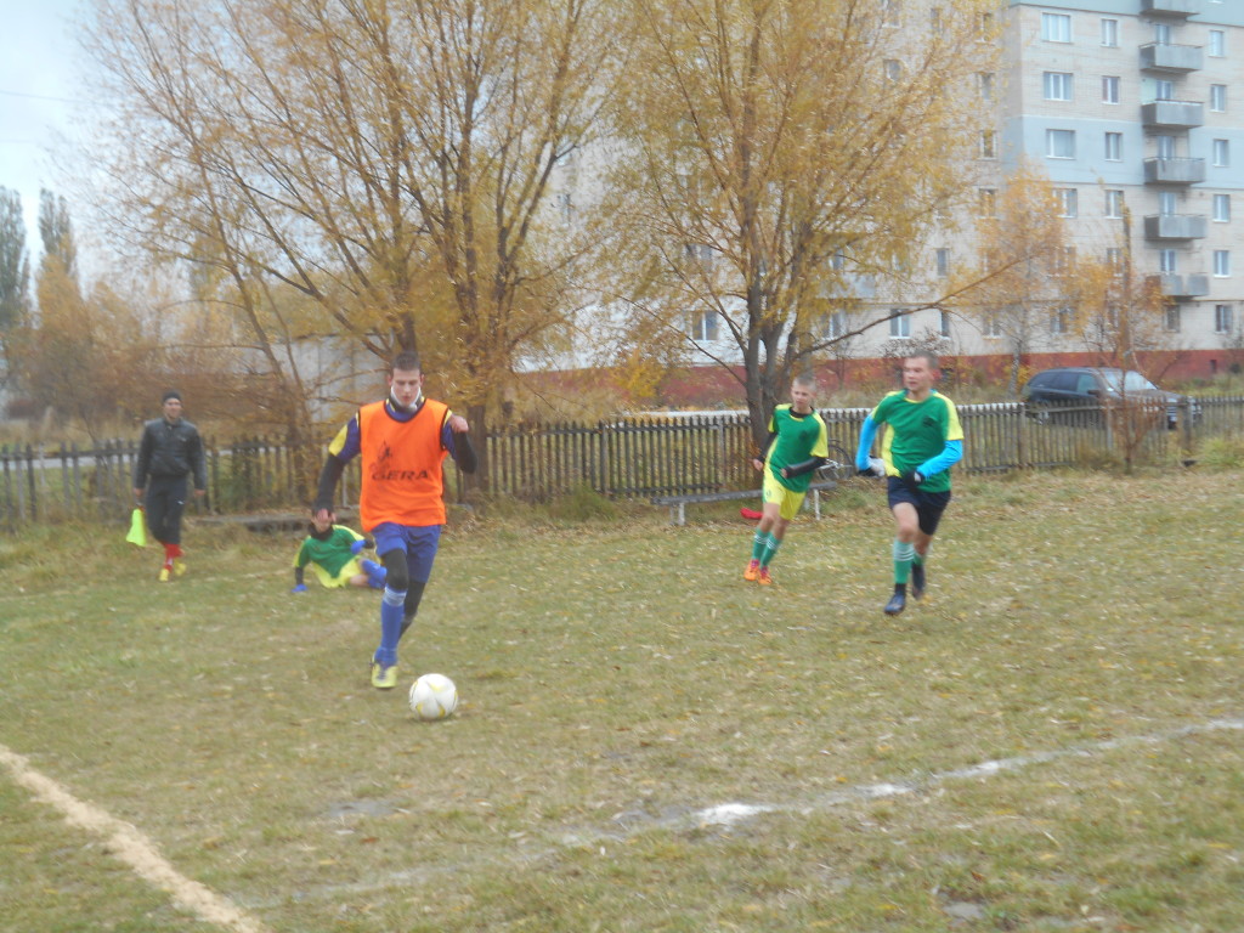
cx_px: 622
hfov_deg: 38.9
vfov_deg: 29.7
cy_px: 466
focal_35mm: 49
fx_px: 1761
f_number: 4.5
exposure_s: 1/80
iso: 80
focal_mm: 8.8
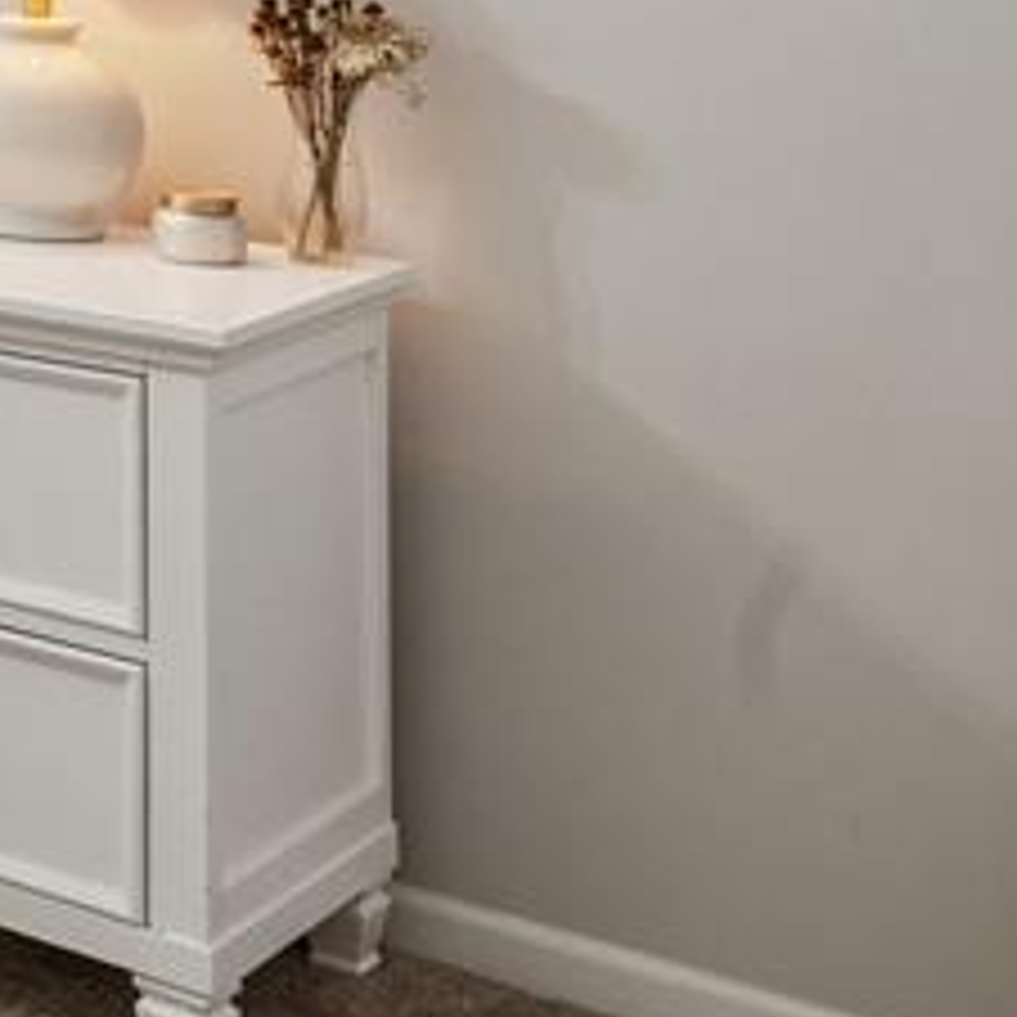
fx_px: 2559
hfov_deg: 15.8
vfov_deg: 20.4
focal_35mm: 77
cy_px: -326
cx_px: -1192
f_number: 10
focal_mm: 16
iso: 400
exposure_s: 1/10
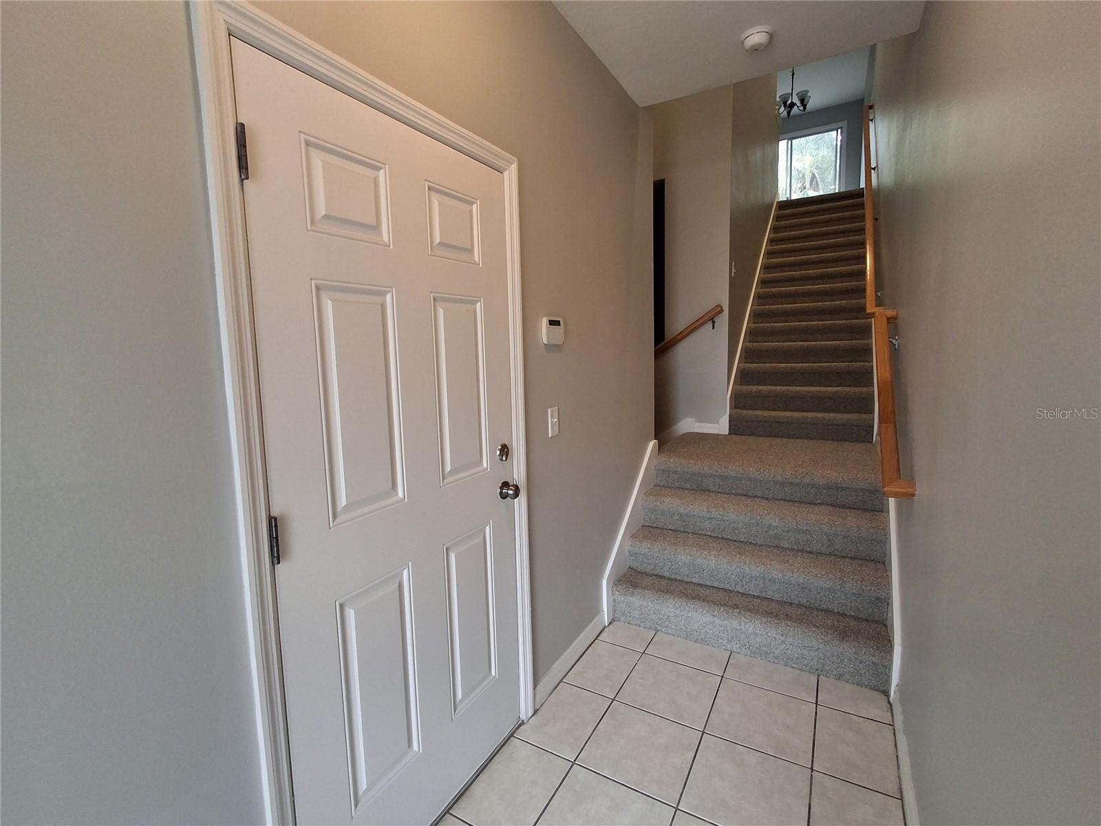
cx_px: 550
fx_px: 509
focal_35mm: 16
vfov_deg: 78.1
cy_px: 413
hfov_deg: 94.5
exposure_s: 1/40
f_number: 2.2
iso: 100
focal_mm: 1.64
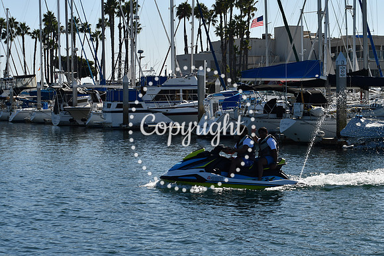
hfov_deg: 19.5
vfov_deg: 13.0
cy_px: 128
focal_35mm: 105
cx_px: 192
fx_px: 1120
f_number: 8
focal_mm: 70
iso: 100
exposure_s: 1/500
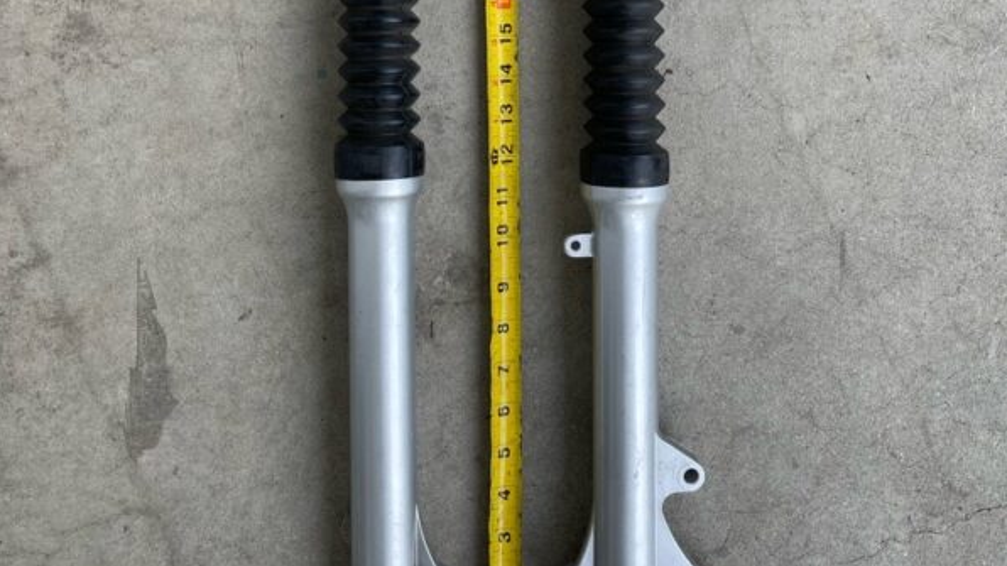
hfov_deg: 52.8
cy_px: 41
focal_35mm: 38
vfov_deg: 29.7
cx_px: 504
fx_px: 1014
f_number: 1.6
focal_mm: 5.1
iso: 32
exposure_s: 1/796
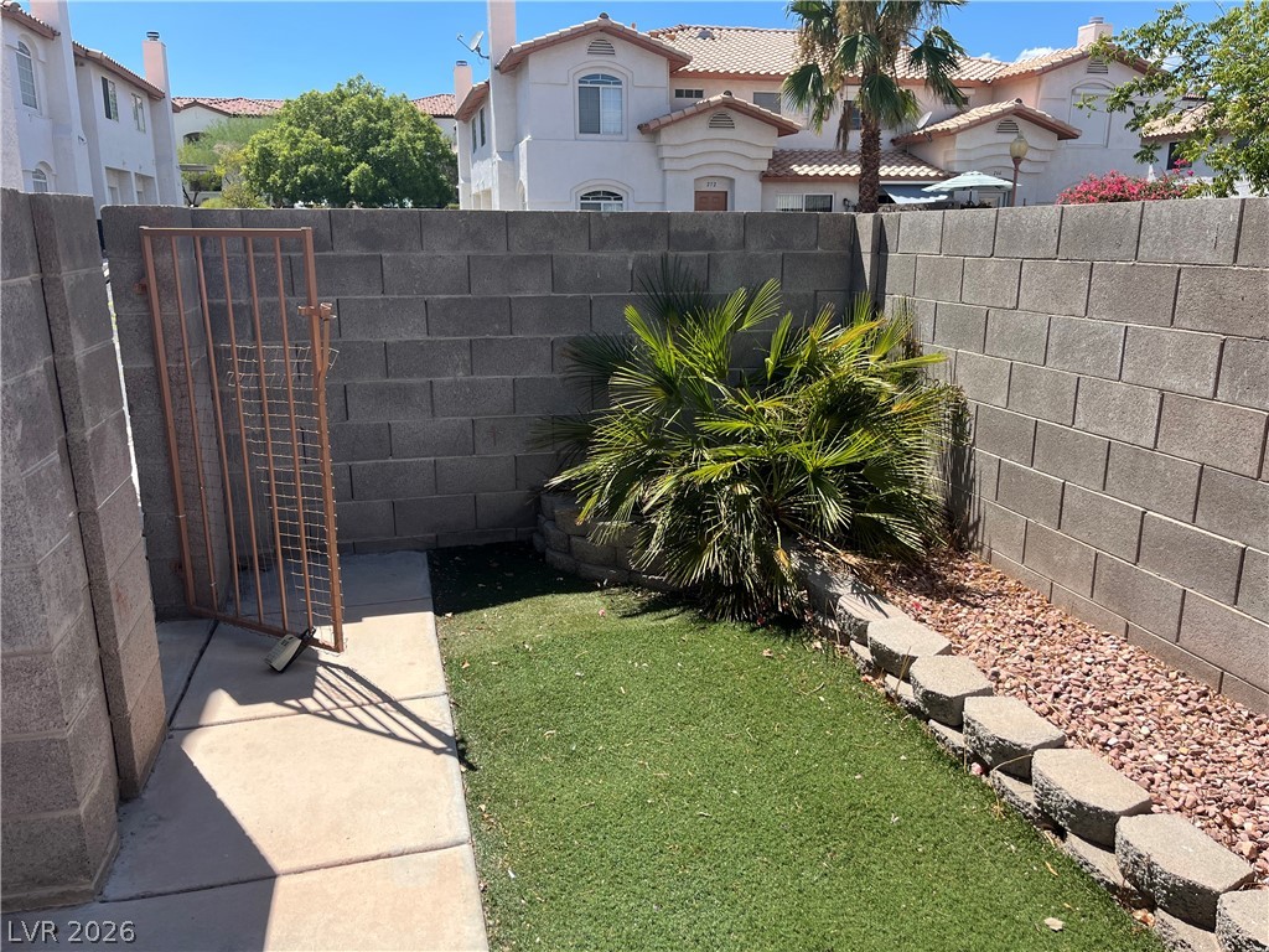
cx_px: 634
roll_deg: +0.4
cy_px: 476
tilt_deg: -14.8
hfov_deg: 67.3
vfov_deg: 53.1
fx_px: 953
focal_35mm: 26
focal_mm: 5.1
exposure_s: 1/1923
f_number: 1.6
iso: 50
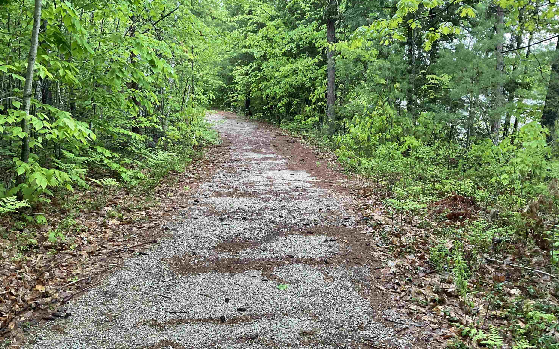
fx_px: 487
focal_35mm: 32
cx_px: 270
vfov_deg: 39.4
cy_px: 176
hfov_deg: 59.6
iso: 64
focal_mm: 3
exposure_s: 1/120
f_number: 1.8
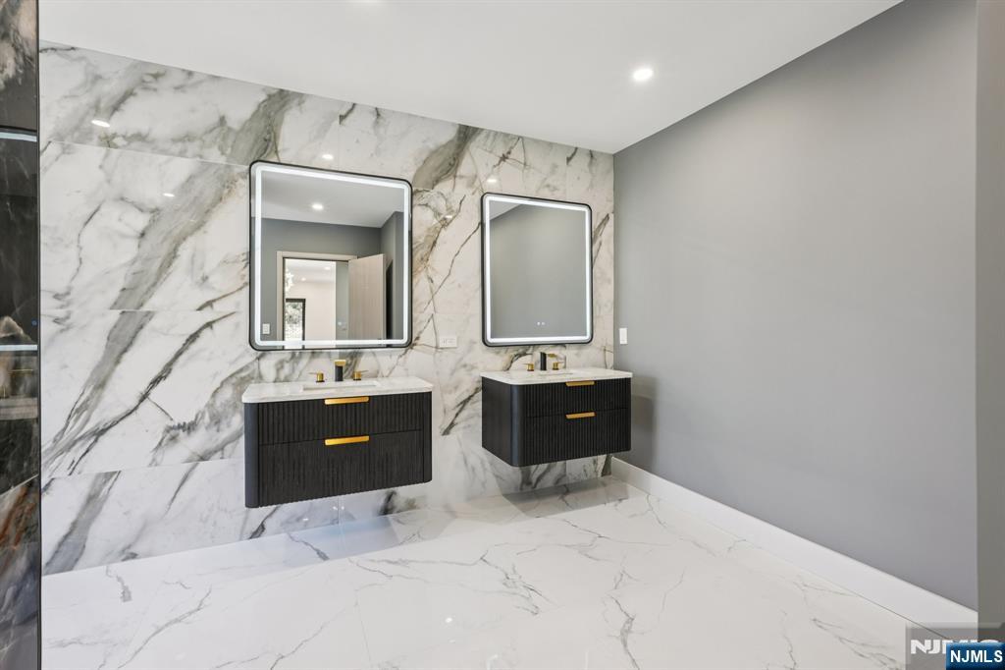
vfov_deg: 72.0
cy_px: 335
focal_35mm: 16
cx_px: 502
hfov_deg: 95.0
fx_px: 460
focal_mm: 16.5
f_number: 9
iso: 400
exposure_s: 1/13
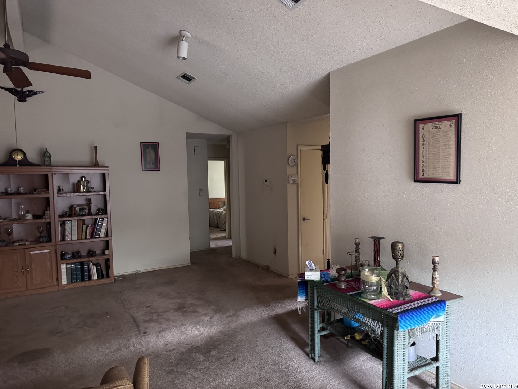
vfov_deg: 56.8
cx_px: 259
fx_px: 359
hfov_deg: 71.6
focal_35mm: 24
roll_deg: +1.5
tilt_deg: -4.3
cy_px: 194
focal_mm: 6.76
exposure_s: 1/41
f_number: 1.78
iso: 800
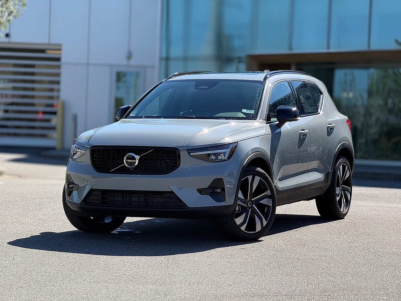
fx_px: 1390
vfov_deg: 12.3
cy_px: 150
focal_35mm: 120
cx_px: 200
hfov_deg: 16.4
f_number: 2.8
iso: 64
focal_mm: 15.66
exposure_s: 1/870
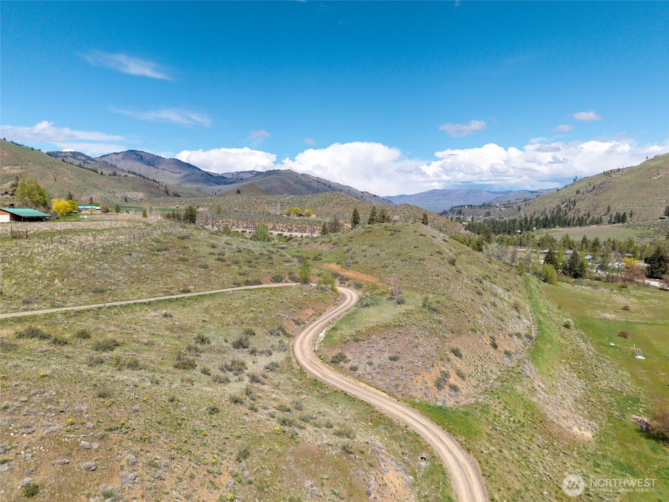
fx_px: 464
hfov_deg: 71.6
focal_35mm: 24
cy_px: 251
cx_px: 334
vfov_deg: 56.8
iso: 110
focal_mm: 8.67
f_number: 1.8
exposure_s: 1/640
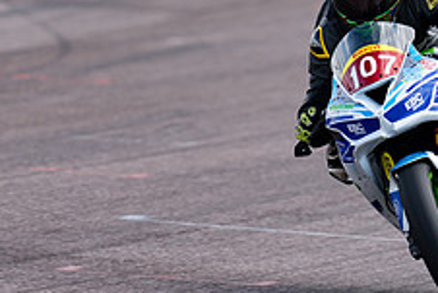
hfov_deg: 1.7
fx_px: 15120
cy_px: 71
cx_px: 378
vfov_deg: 1.1
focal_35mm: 1242
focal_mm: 400
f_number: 4.5
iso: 200
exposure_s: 1/640
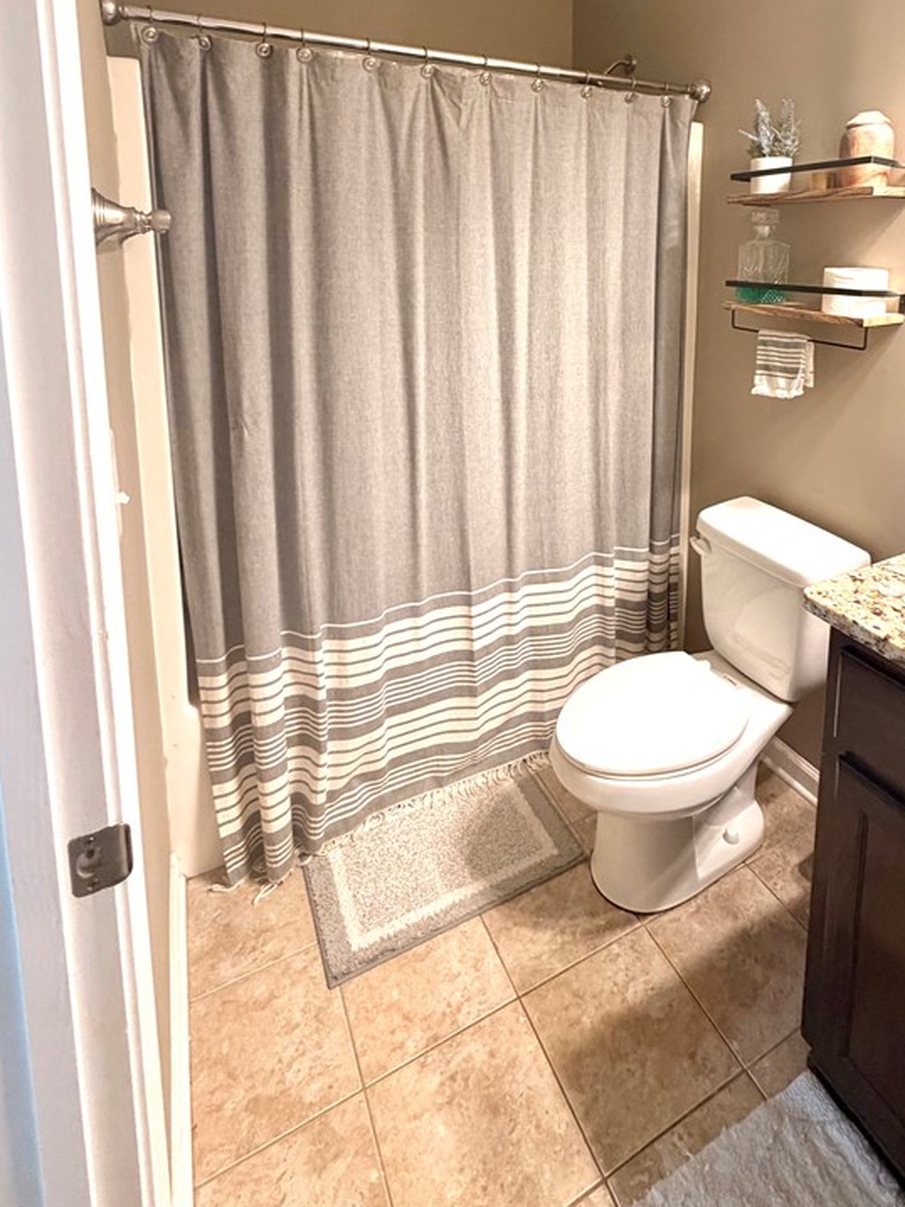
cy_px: 347
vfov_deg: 77.4
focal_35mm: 20
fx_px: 697
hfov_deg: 65.2
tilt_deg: -8.3
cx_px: 553
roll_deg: -0.4
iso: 320
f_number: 2.2
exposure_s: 1/60
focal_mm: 2.22
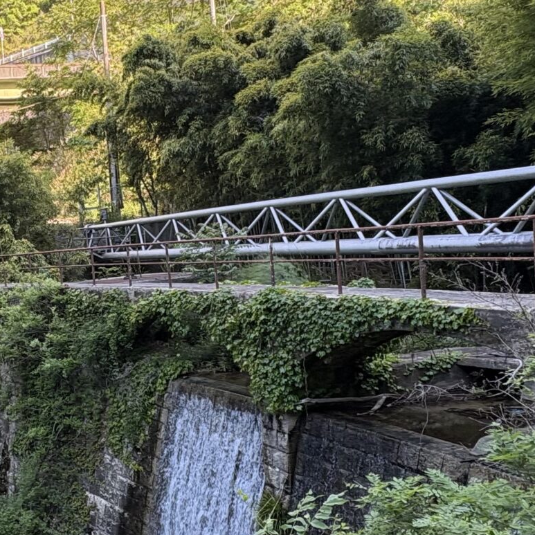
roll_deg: +5.1
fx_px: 717
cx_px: 42
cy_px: 287
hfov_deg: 37.9
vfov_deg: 40.9
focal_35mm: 41
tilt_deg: -2.8
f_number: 2.2
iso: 100
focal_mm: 2.22
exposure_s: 1/131
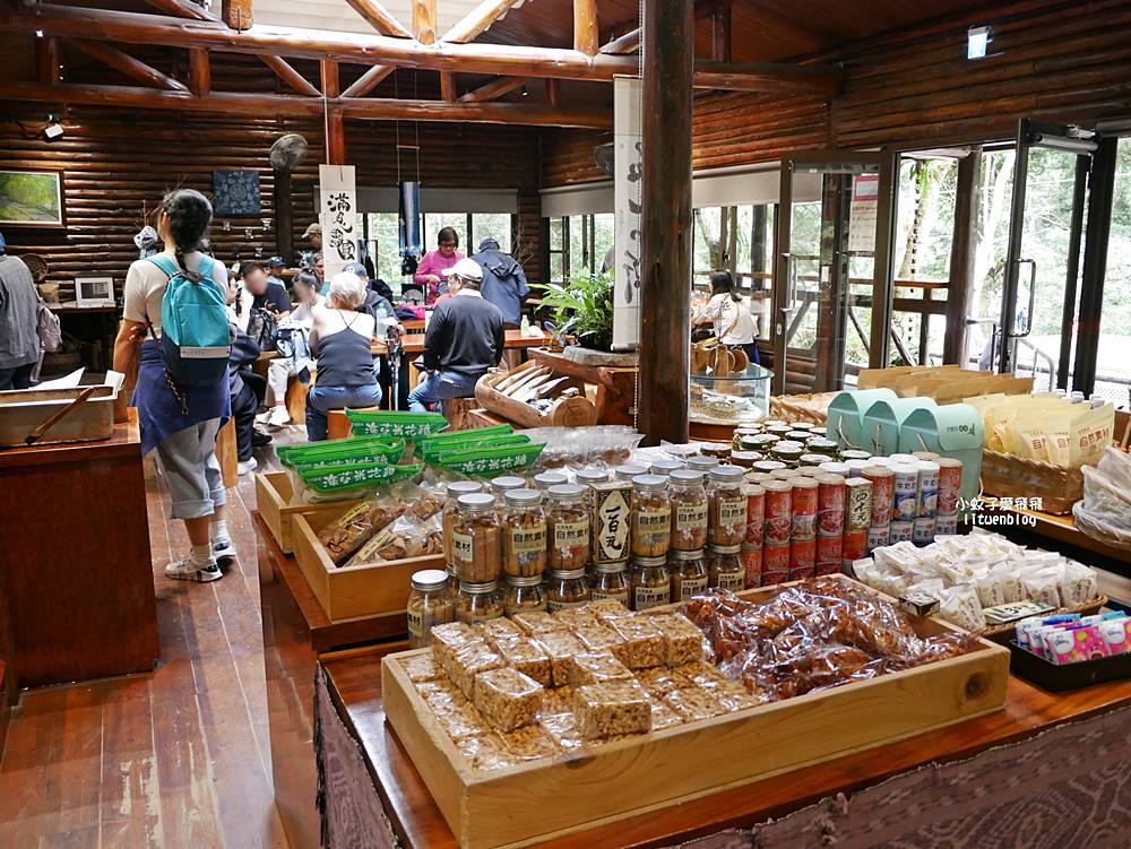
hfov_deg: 63.4
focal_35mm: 28
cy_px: 424
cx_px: 566
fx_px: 915
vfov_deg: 49.8
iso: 1000
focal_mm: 14
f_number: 2.5
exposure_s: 1/60
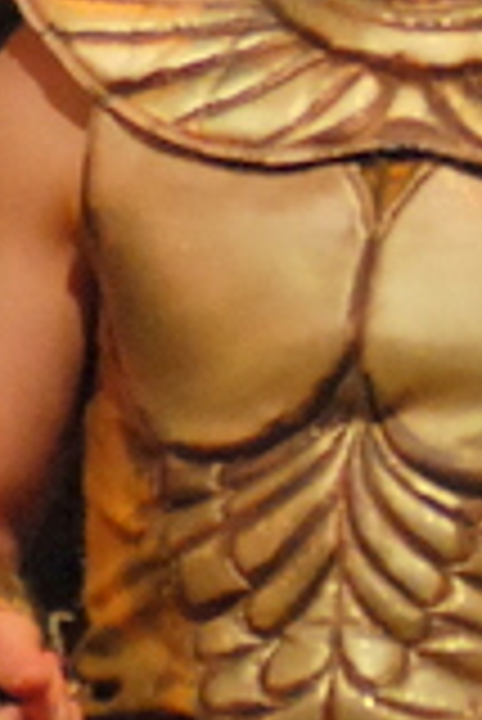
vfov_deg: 1.9
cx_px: 439
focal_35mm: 1082
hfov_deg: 1.3
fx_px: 21682
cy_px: 904
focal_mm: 160
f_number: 2.8
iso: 1600
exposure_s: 1/500
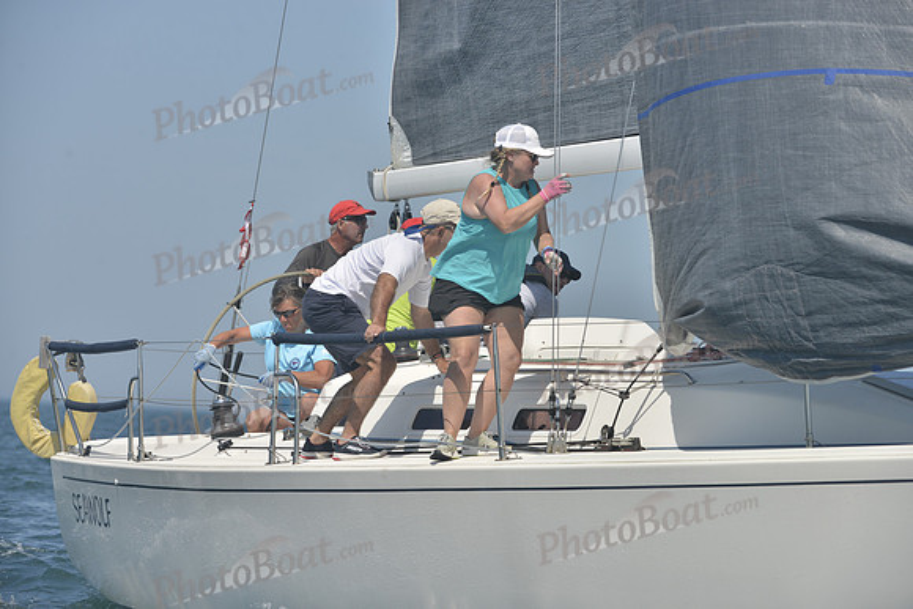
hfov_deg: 10.3
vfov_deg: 6.9
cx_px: 456
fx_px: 5073
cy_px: 304
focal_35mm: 200
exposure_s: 1/1000
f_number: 8
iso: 280
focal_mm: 200
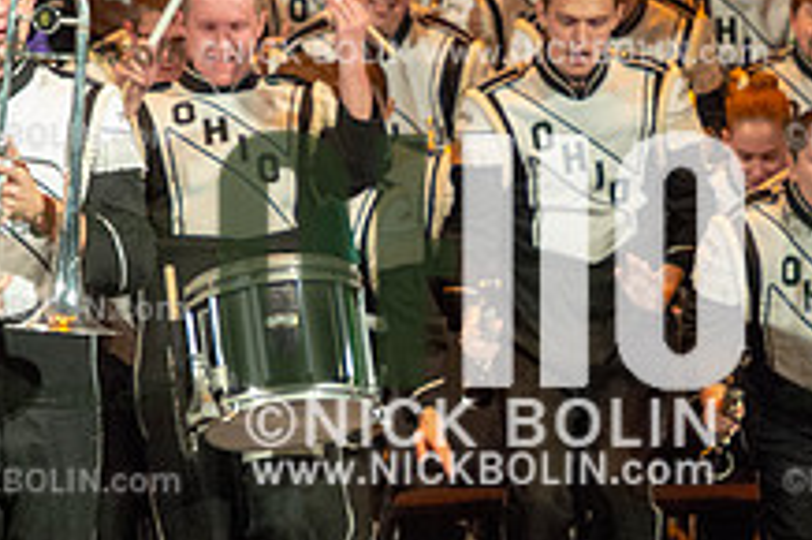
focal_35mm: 664
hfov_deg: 3.1
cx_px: 480
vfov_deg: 2.1
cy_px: 309
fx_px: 14965
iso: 8000
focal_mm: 250
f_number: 5.6
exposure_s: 1/320
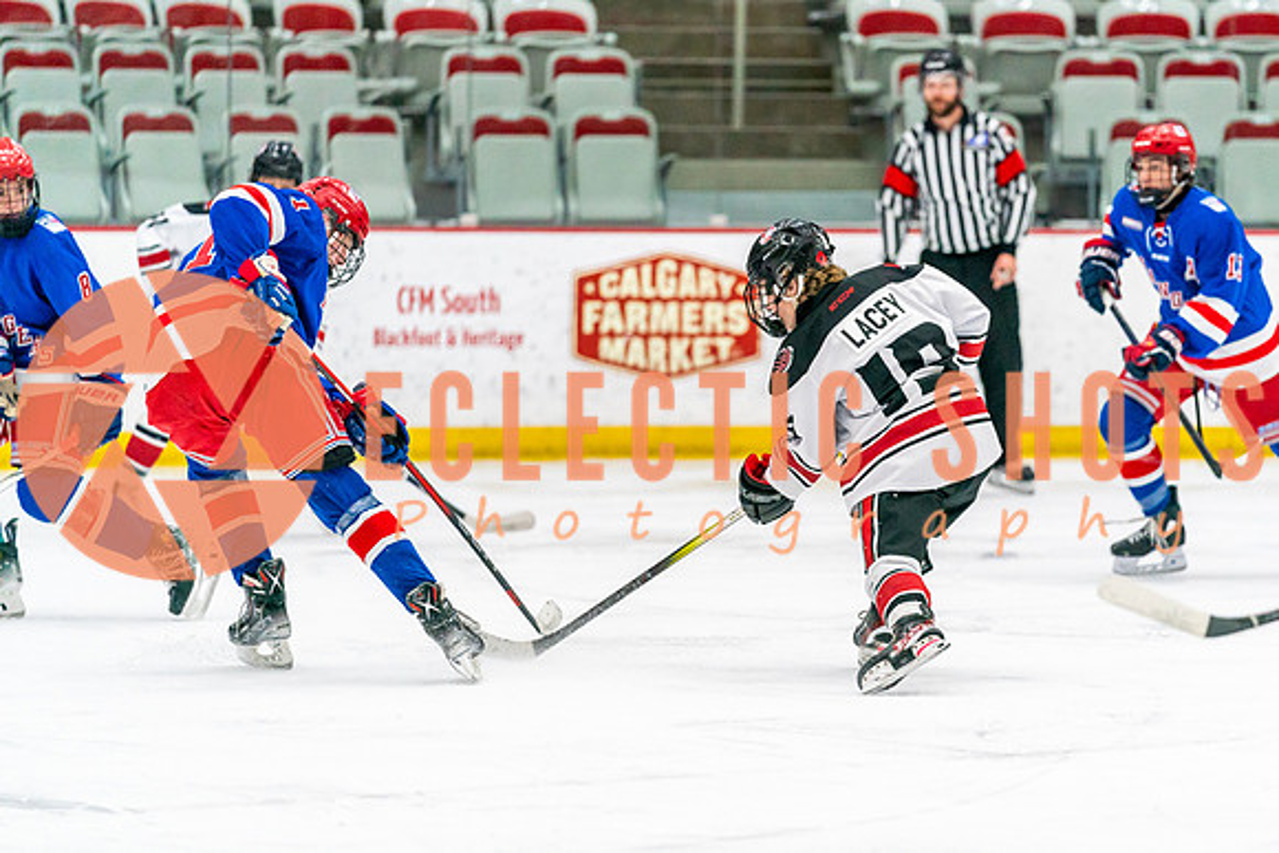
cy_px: 383
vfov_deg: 6.0
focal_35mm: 229
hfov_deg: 9.0
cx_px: 732
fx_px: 8130
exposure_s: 1/1250
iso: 3200
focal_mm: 200
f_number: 2.8
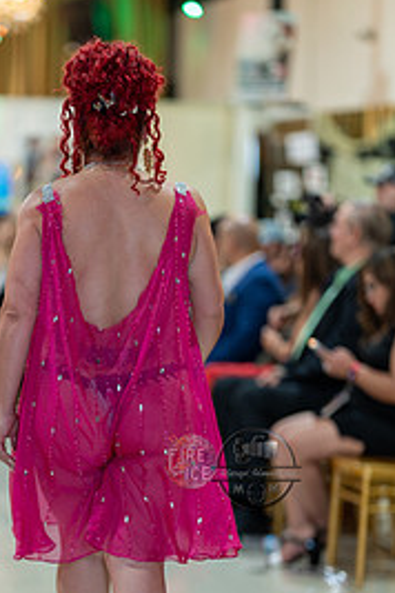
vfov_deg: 14.3
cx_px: 67
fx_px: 2353
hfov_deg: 9.6
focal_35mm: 143
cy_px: 469
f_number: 1.4
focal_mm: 85
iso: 200
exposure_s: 1/160
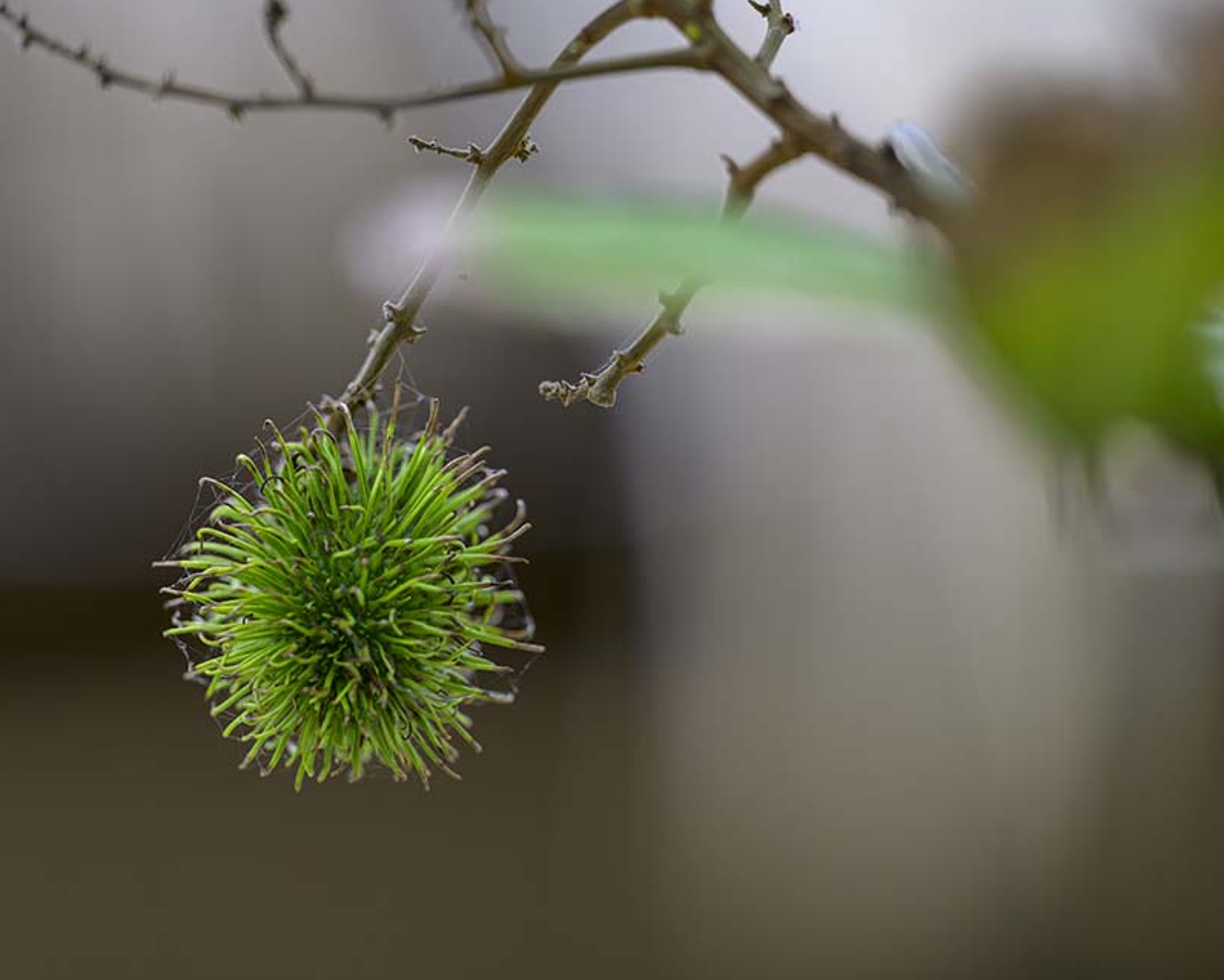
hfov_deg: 8.5
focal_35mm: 226
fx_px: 8189
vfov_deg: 6.8
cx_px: 634
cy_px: 490
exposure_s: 1/1000
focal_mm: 200
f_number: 2.8
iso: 200
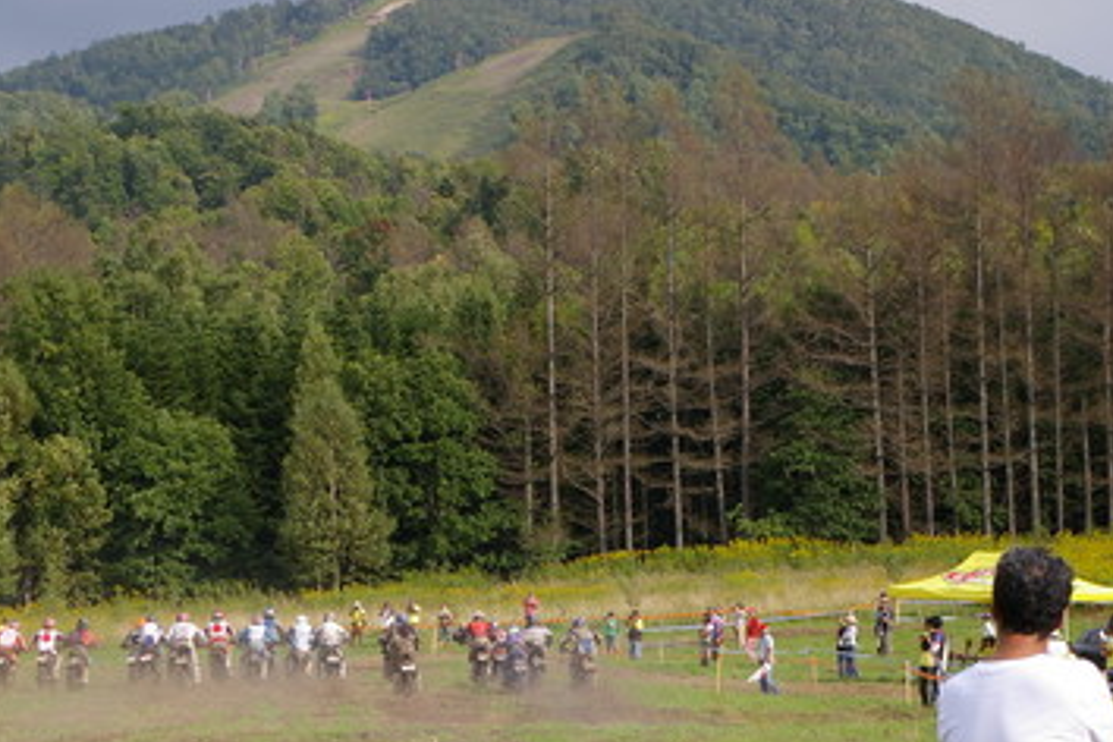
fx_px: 3950
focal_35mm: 128
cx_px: 347
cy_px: 500
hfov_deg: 16.0
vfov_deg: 10.7
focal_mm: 55
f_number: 8
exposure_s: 1/350
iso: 200
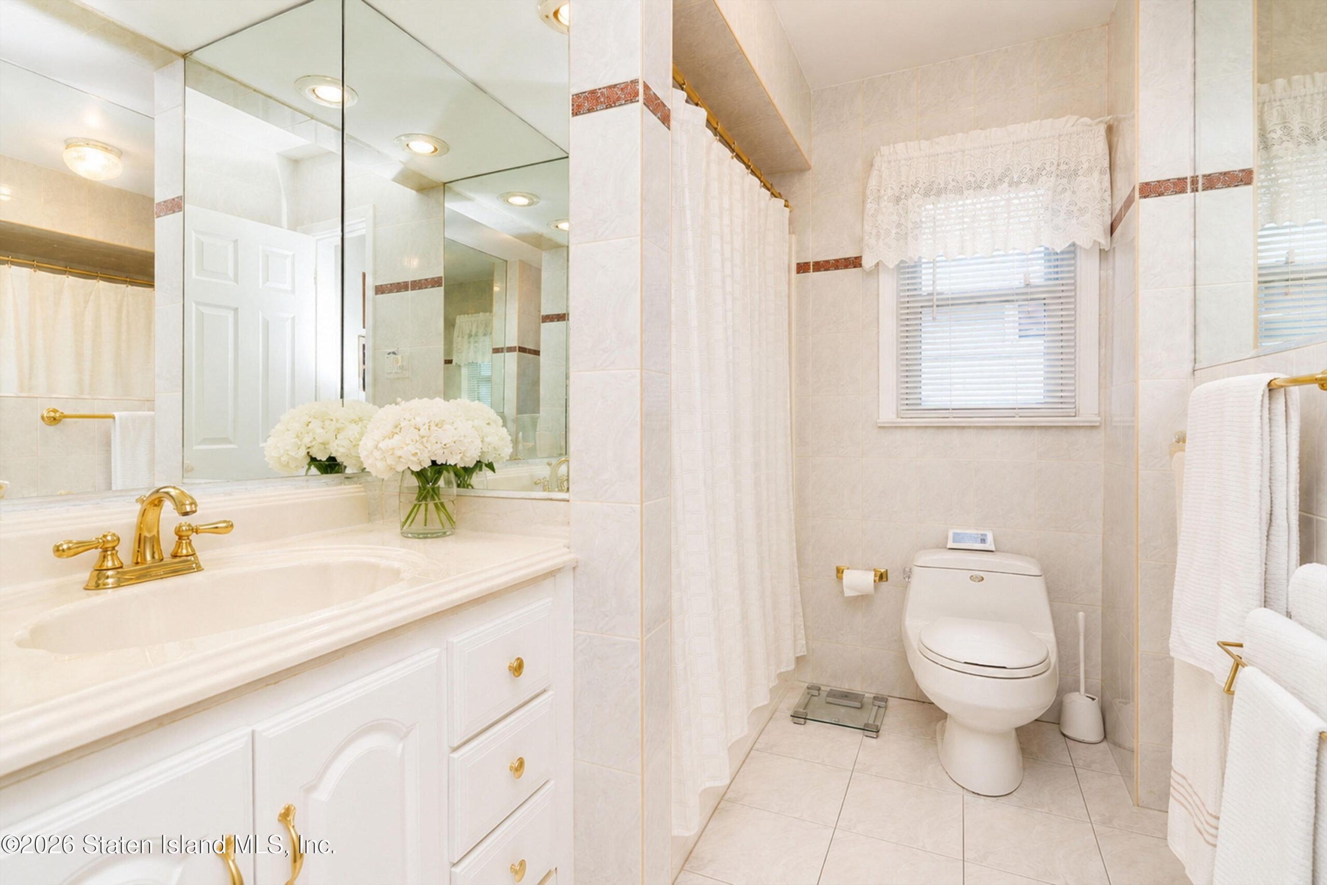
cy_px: 442
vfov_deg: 65.9
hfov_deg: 88.4
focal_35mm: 18
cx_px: 664
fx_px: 682
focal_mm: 18.5
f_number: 5
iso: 64
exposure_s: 1/50
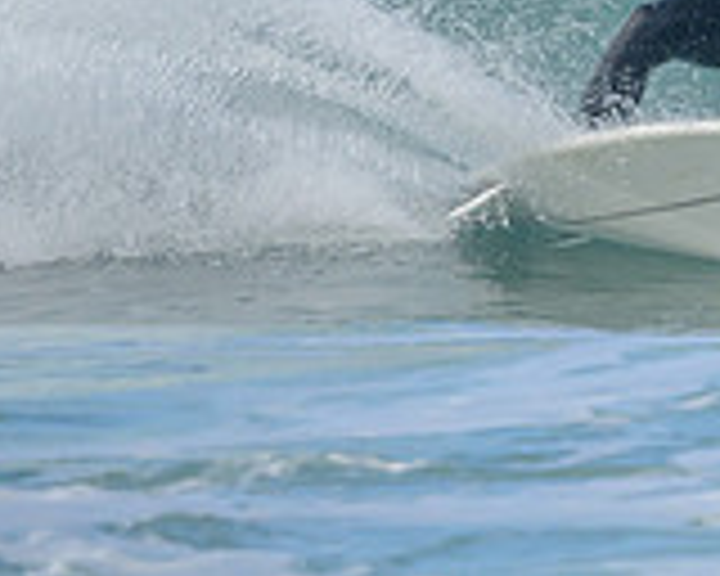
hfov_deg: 0.7
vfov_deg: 0.6
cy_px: -290
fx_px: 57855
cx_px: 1071
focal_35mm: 2715
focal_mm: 800
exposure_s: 1/2500
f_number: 6.3
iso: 900
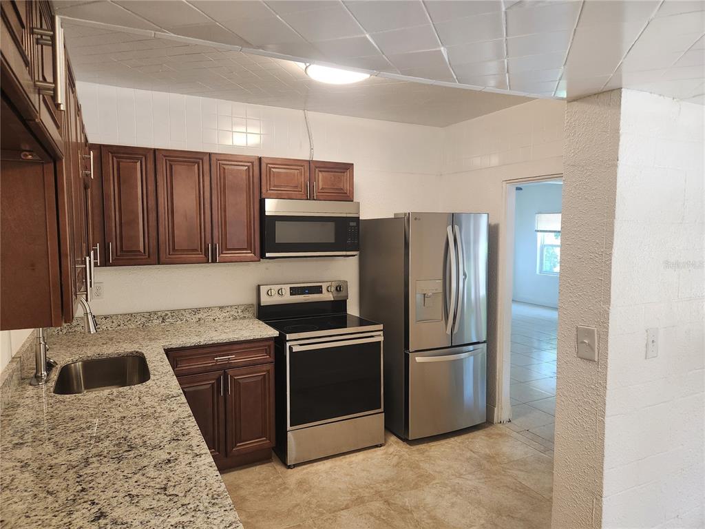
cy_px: 264
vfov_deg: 58.9
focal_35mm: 23
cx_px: 352
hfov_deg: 73.9
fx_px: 468
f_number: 1.8
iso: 250
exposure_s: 1/120
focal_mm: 5.4
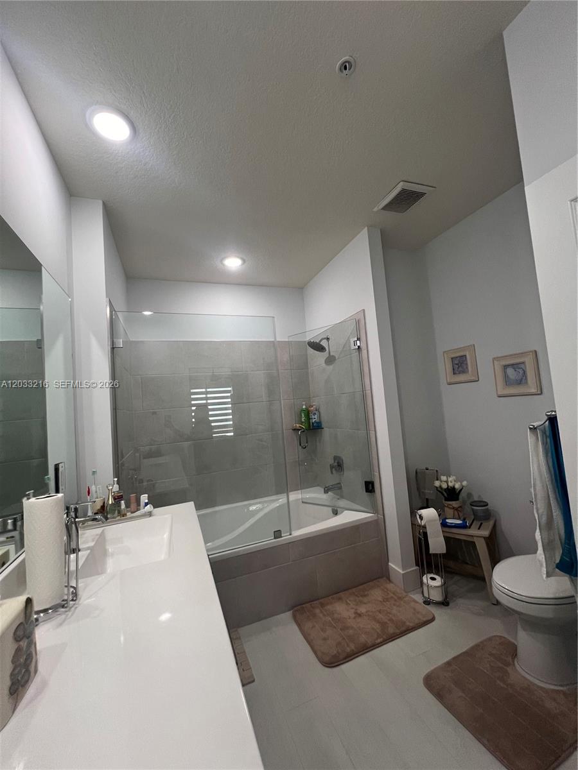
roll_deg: +5.2
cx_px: 289
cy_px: 385
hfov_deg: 89.9
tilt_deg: +4.8
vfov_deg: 106.2
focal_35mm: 13
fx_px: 289
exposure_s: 1/120
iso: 160
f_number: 1.8
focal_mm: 1.57
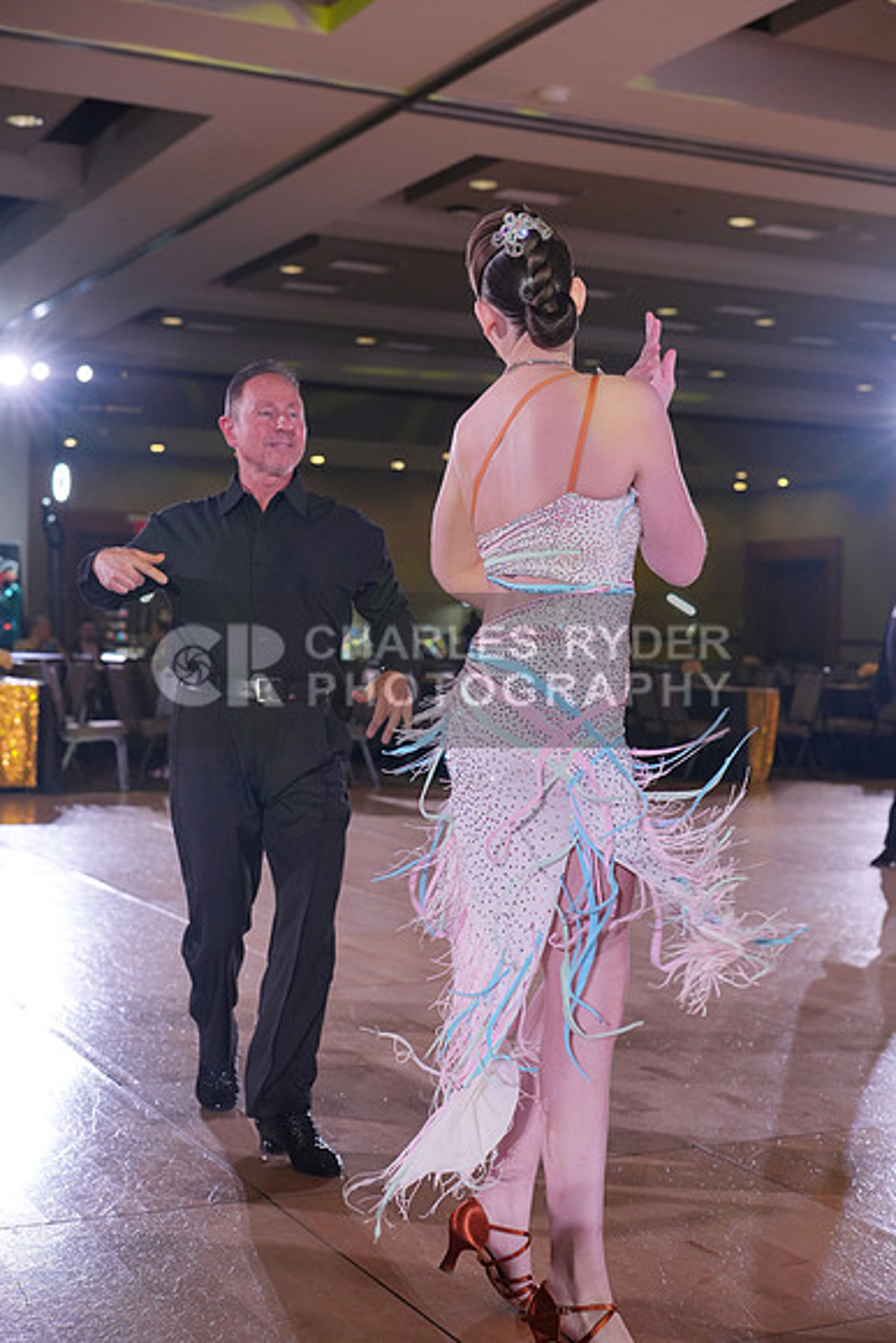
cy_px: 672
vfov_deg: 39.6
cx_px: 448
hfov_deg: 27.0
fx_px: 1865
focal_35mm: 50
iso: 1250
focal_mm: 50
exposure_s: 1/400
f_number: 4
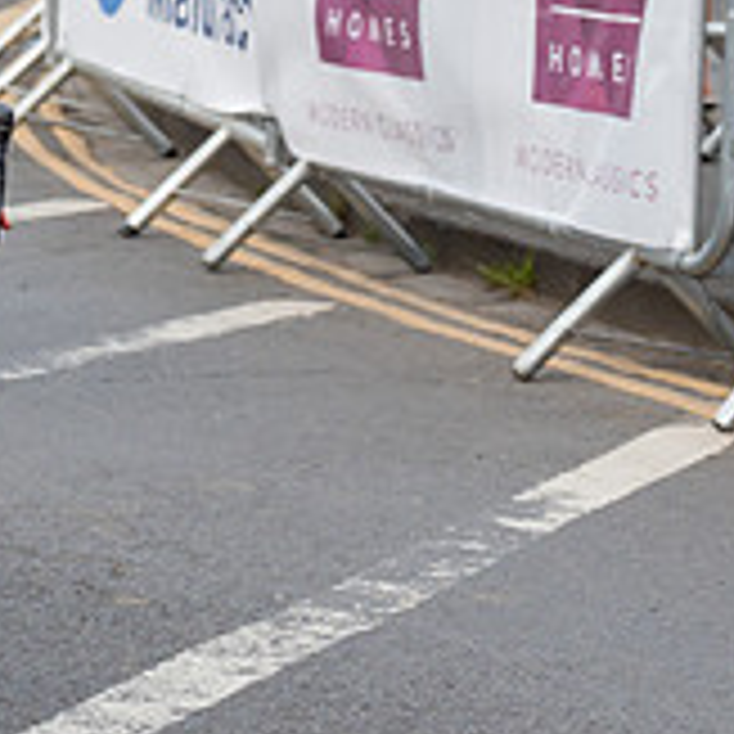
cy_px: -79
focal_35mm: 233
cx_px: -131
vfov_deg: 7.5
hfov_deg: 7.5
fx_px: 5590
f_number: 4
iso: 800
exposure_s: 1/800
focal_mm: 77
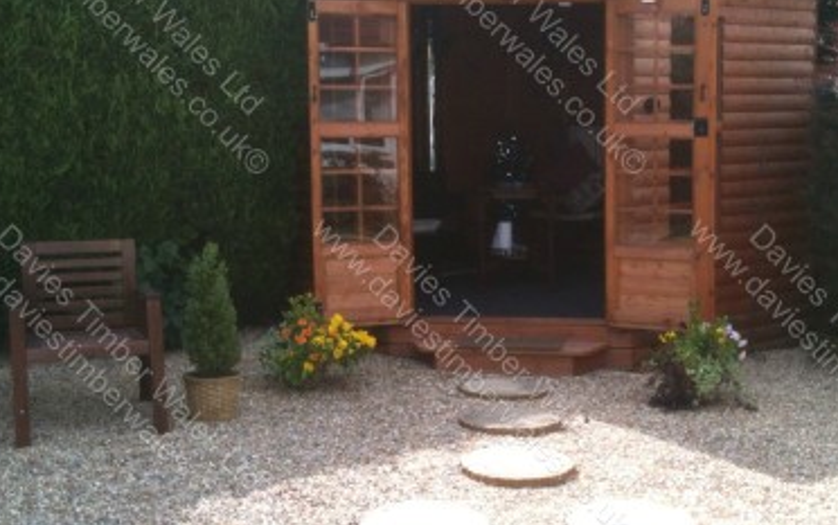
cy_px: 239
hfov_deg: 39.4
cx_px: 505
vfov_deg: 25.4
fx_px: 1165
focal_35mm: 51
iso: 64
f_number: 2.8
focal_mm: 3.85
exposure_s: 1/482
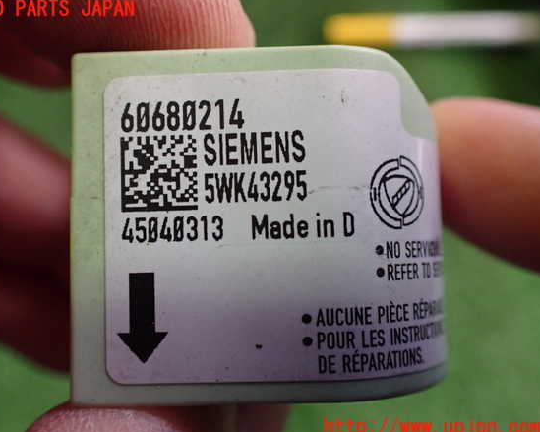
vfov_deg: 45.8
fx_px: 511
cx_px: 251
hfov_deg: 55.6
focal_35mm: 32
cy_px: 218
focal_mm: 5.4
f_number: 2.3
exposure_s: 1/125
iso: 640
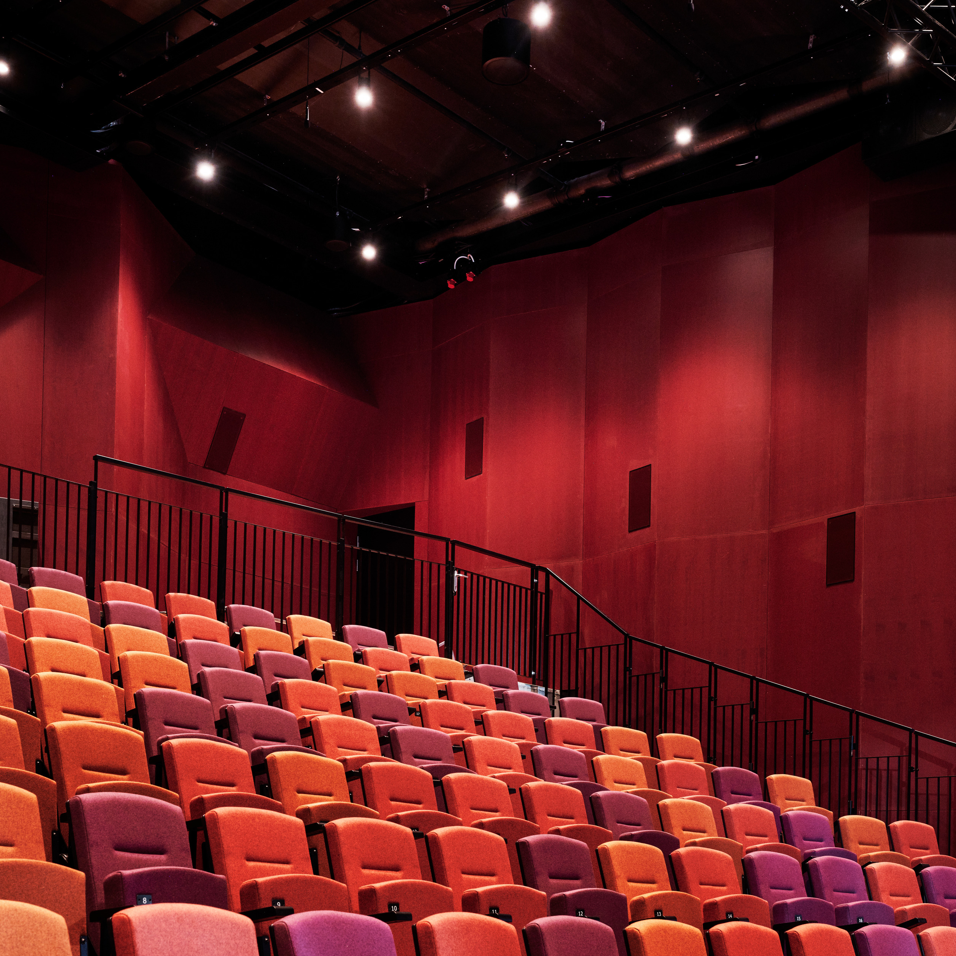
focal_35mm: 44
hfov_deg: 38.3
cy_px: 496
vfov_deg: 38.3
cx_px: 463
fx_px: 1375
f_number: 8
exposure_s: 1
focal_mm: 45
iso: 800
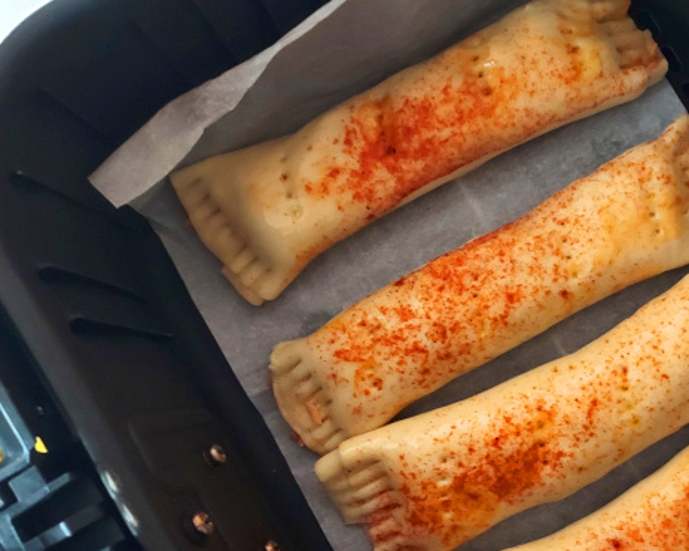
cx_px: 503
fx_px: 775
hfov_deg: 46.5
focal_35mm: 38
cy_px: 354
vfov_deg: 38.8
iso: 500
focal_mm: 4.6
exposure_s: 1/33
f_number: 1.8
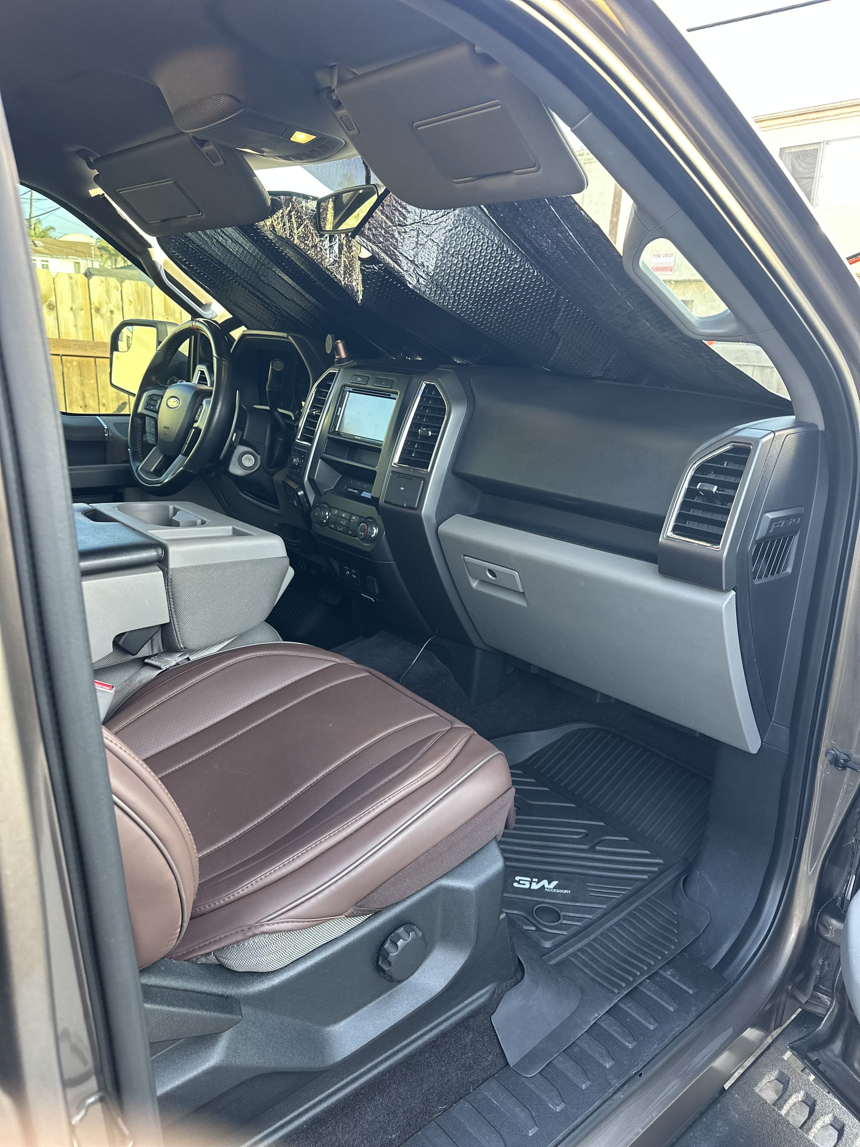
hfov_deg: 56.8
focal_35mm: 24
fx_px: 795
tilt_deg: -16.7
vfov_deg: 71.6
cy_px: 574
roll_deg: -2.6
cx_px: 430
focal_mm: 6.86
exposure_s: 1/121
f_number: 1.78
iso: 160
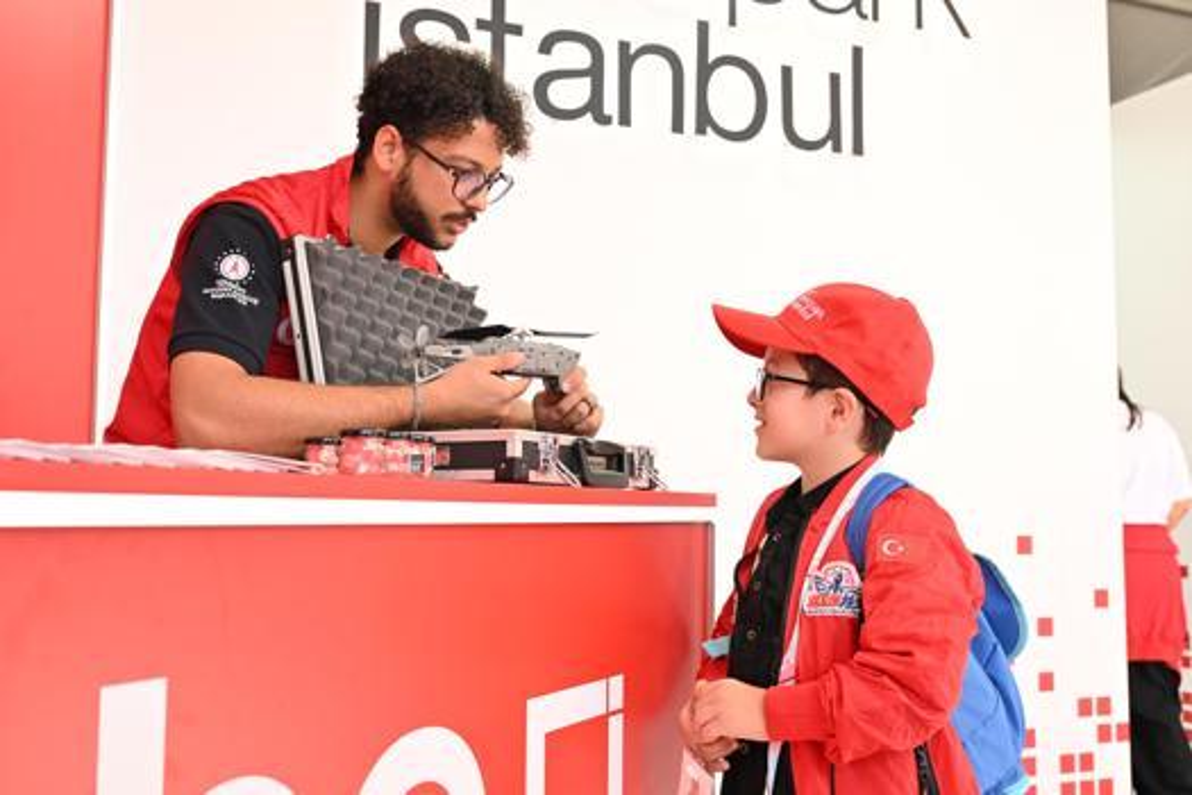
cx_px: 596
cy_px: 398
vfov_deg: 35.9
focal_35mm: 37
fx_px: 1225
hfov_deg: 51.9
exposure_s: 1/100
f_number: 6.3
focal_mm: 37
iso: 320
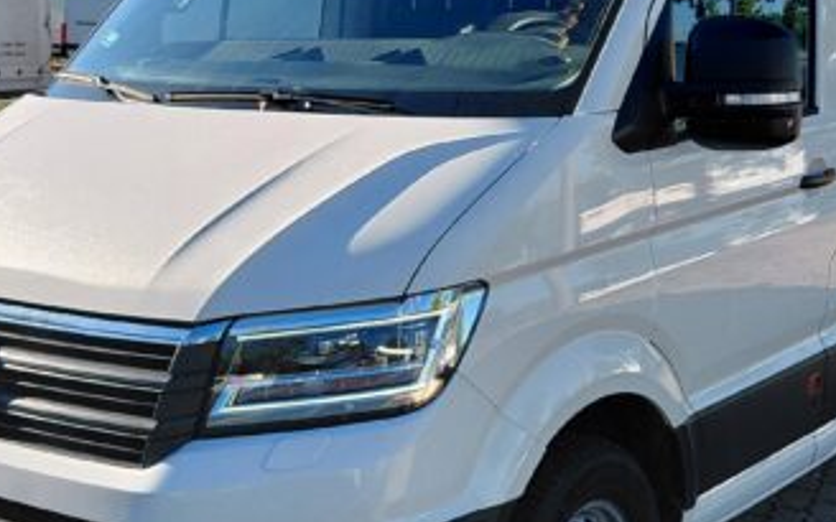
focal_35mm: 62
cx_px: 415
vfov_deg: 20.9
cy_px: 204
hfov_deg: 33.0
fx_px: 1413
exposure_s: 1/1762
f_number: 1.8
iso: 50
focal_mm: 4.69
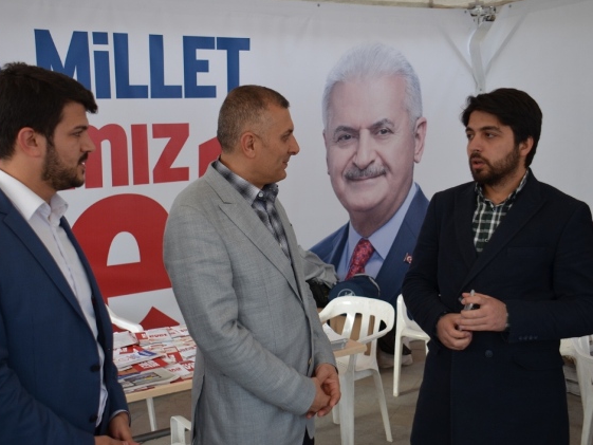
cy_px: 223
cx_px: 272
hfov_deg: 41.2
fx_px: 788
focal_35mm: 46
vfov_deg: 31.5
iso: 400
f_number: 4
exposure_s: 1/60
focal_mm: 28
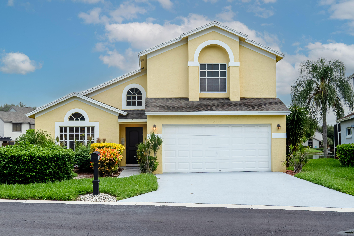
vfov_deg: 29.9
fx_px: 442
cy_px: 118
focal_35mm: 45
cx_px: 177
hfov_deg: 43.6
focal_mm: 30
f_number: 9
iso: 200
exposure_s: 1/4000
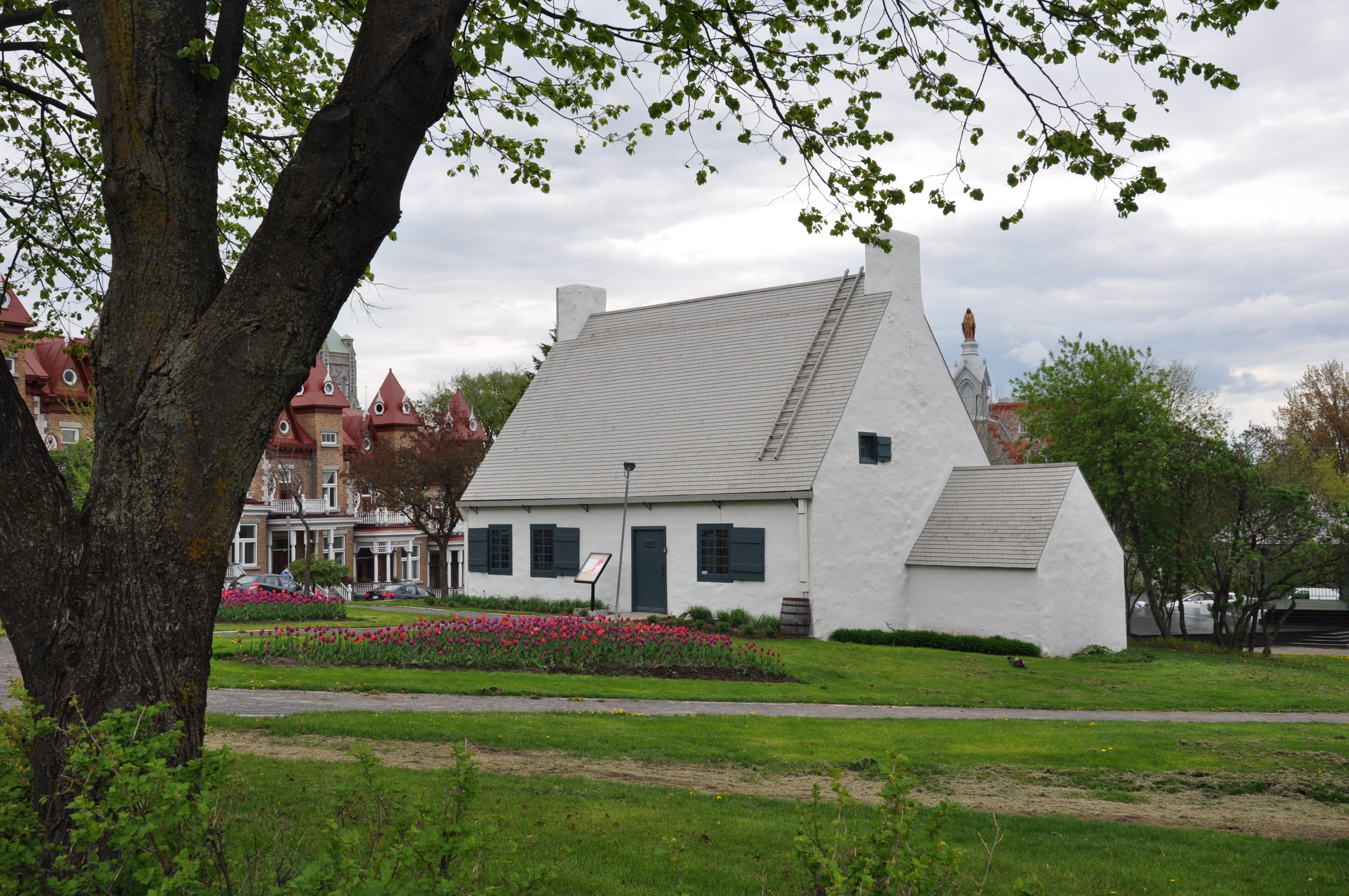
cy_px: 448
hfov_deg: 53.2
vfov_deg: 36.8
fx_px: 1347
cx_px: 674
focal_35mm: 36
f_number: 11
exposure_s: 1/125
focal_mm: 24
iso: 200
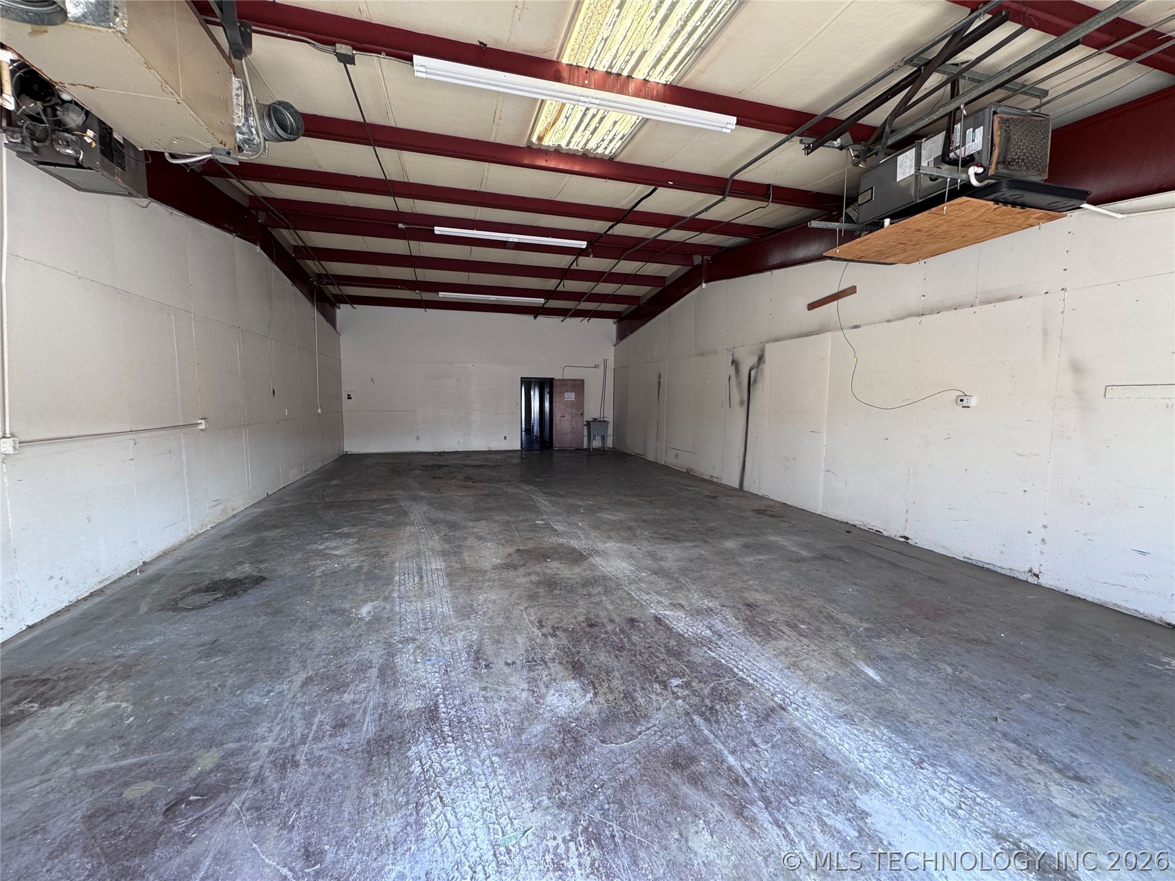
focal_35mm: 14
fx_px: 475
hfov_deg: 102.1
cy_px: 440
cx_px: 588
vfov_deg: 85.7
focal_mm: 2.22
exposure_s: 1/99
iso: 100
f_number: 2.2
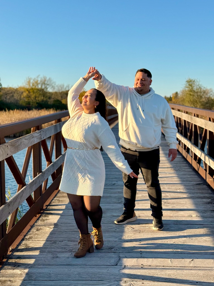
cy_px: 143
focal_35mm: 48
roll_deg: +1.3
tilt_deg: -1.5
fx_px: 396
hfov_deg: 30.3
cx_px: 107
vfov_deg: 39.7
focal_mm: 6.76
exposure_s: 1/2976
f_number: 1.78
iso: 80
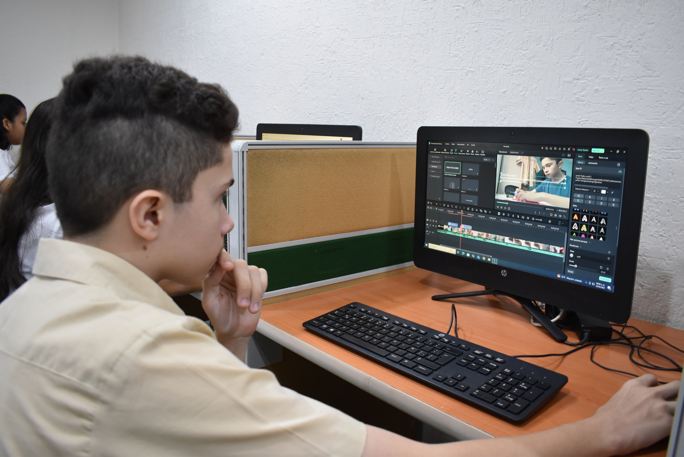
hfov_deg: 67.4
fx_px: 513
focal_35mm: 27
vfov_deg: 48.0
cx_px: 342
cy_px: 228
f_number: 4
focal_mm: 18
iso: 1100
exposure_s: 1/30
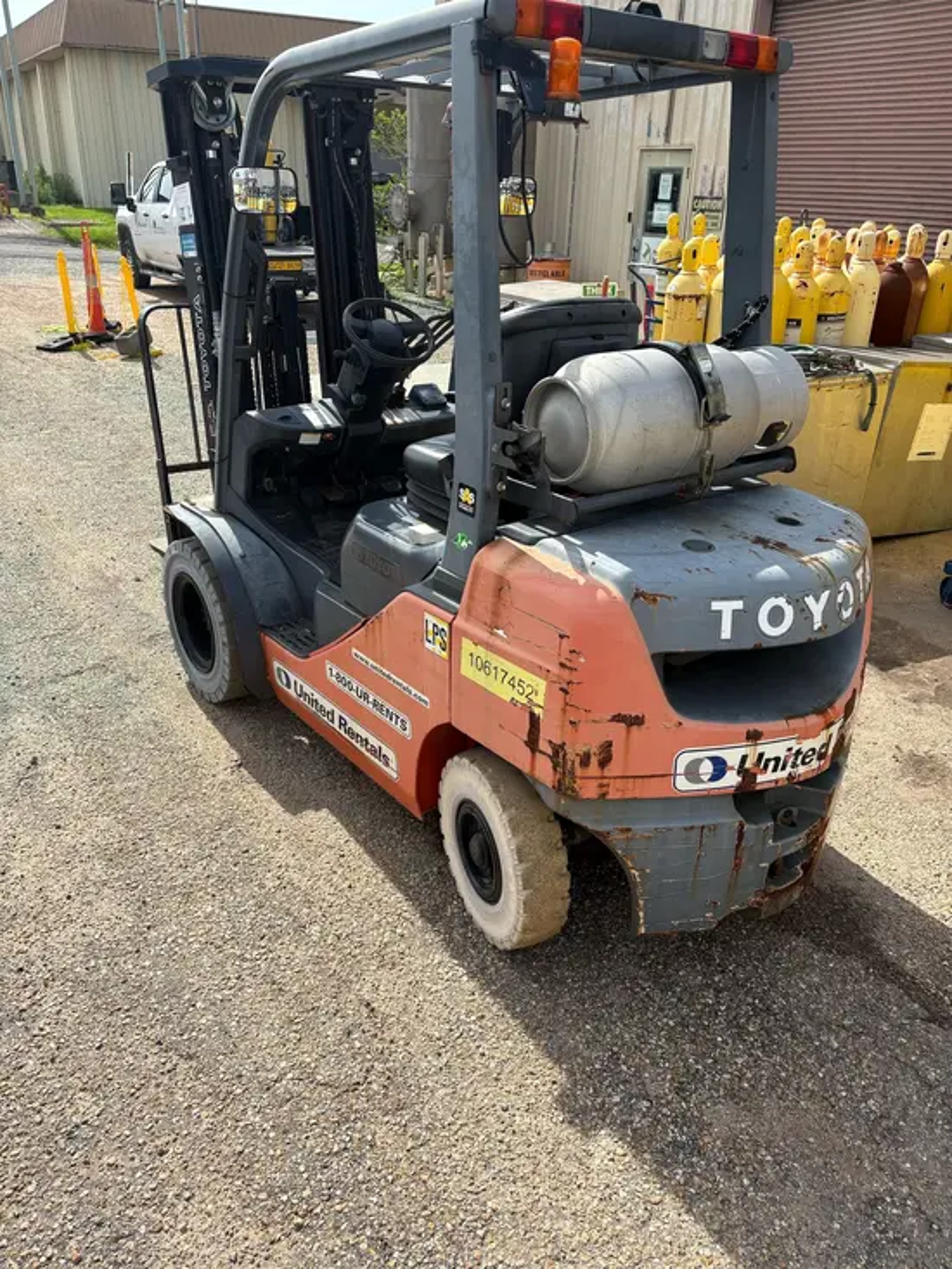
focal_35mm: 26
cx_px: 476
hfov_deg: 53.1
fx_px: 953
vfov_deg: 67.3
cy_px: 634
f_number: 1.6
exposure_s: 1/2208
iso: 50
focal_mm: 5.96
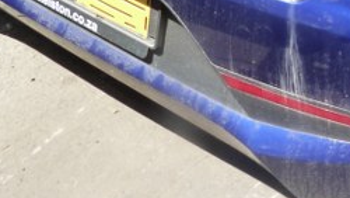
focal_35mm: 87
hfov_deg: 23.2
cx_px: 371
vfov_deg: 12.5
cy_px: -176
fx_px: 808
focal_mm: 4.5
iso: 125
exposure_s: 1/200
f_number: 4.5
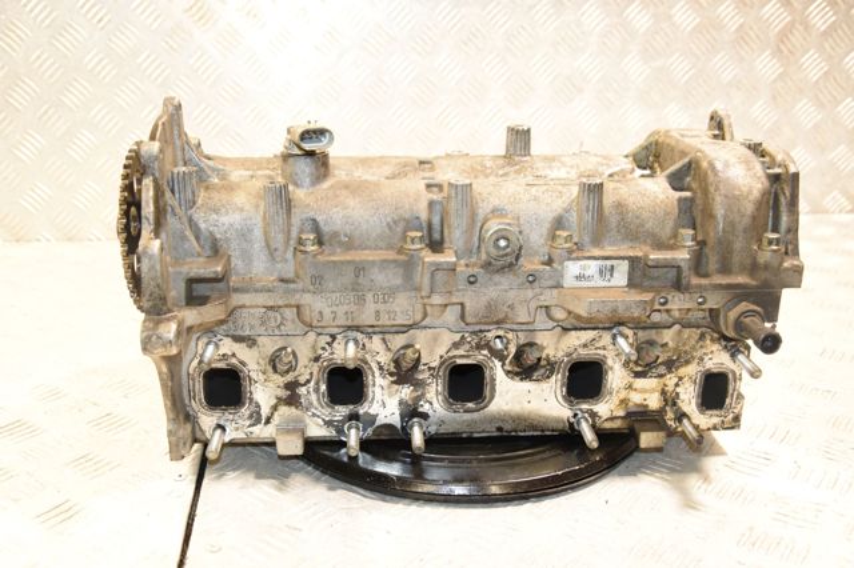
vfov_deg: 35.5
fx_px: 889
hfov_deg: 51.3
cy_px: 284
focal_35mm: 38
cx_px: 427
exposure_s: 1/100
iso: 1600
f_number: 5.6
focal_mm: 25
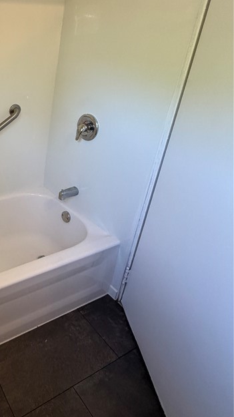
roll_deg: -0.7
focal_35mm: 25
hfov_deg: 38.3
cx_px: -21
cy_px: 160
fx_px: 276
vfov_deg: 73.0
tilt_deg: -24.4
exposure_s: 1/116
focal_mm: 2.22
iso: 320
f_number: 2.2
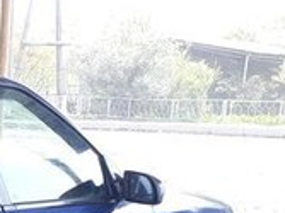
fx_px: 880
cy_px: 352
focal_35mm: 107
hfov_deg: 16.2
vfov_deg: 12.8
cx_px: -188
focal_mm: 3.6
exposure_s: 1/151
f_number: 1.9
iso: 40
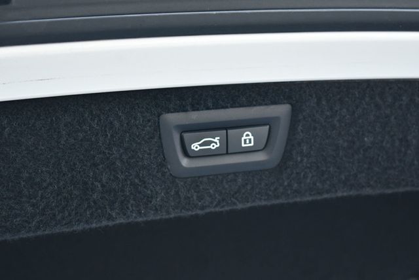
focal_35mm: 80
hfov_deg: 25.3
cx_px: 210
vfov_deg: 17.1
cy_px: 140
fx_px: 932
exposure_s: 1/125
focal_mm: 40
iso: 800
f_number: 5
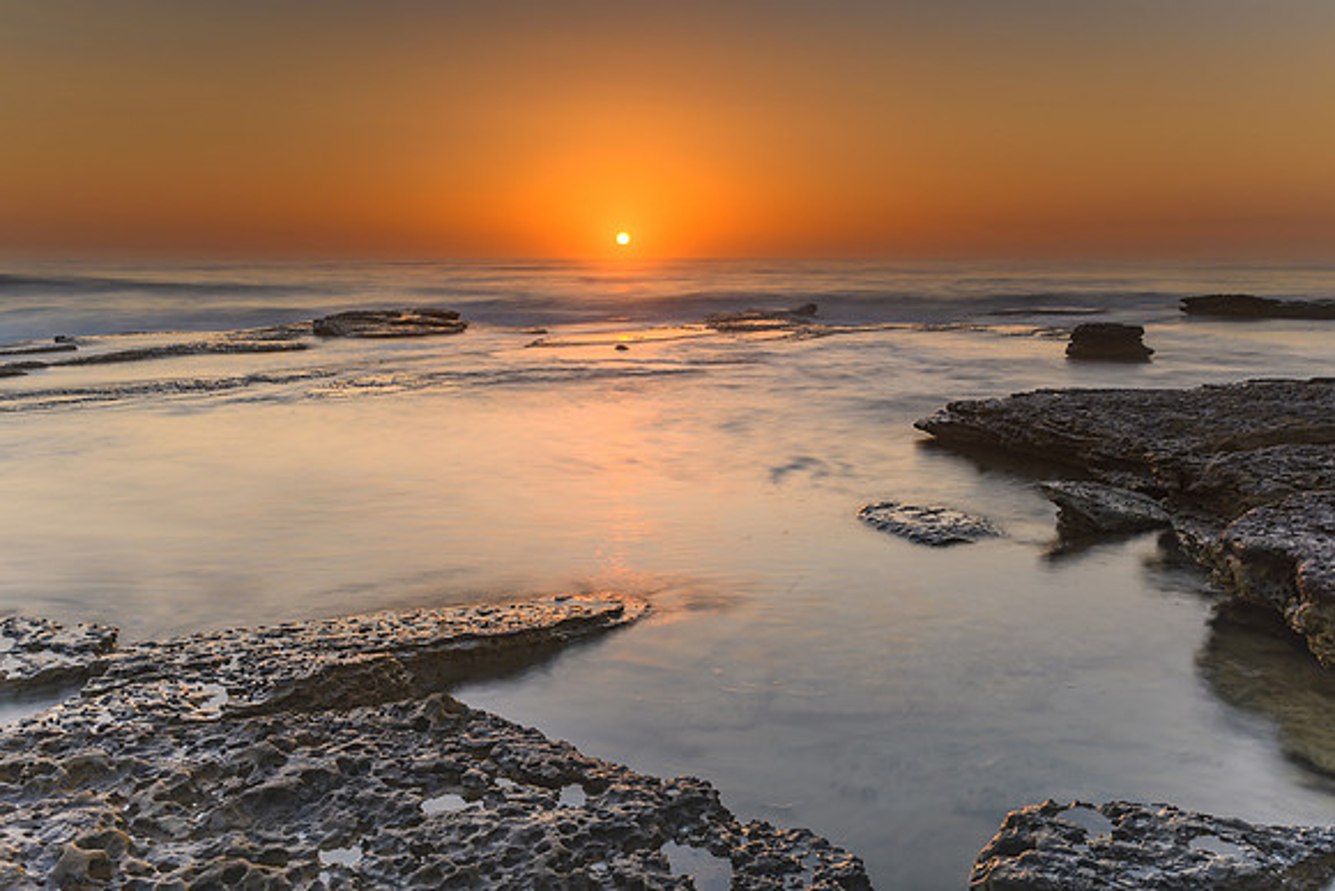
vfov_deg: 43.3
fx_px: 1123
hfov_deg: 61.5
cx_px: 668
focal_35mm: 30
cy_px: 446
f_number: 9
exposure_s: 4
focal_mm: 20
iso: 100
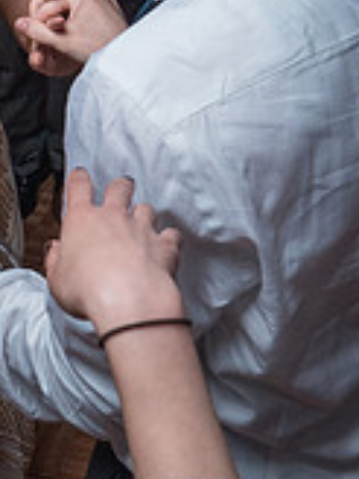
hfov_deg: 16.9
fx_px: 1189
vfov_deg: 21.2
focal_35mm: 86
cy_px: -90
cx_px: 25
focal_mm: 24
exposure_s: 1/200
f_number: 5.6
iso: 2000
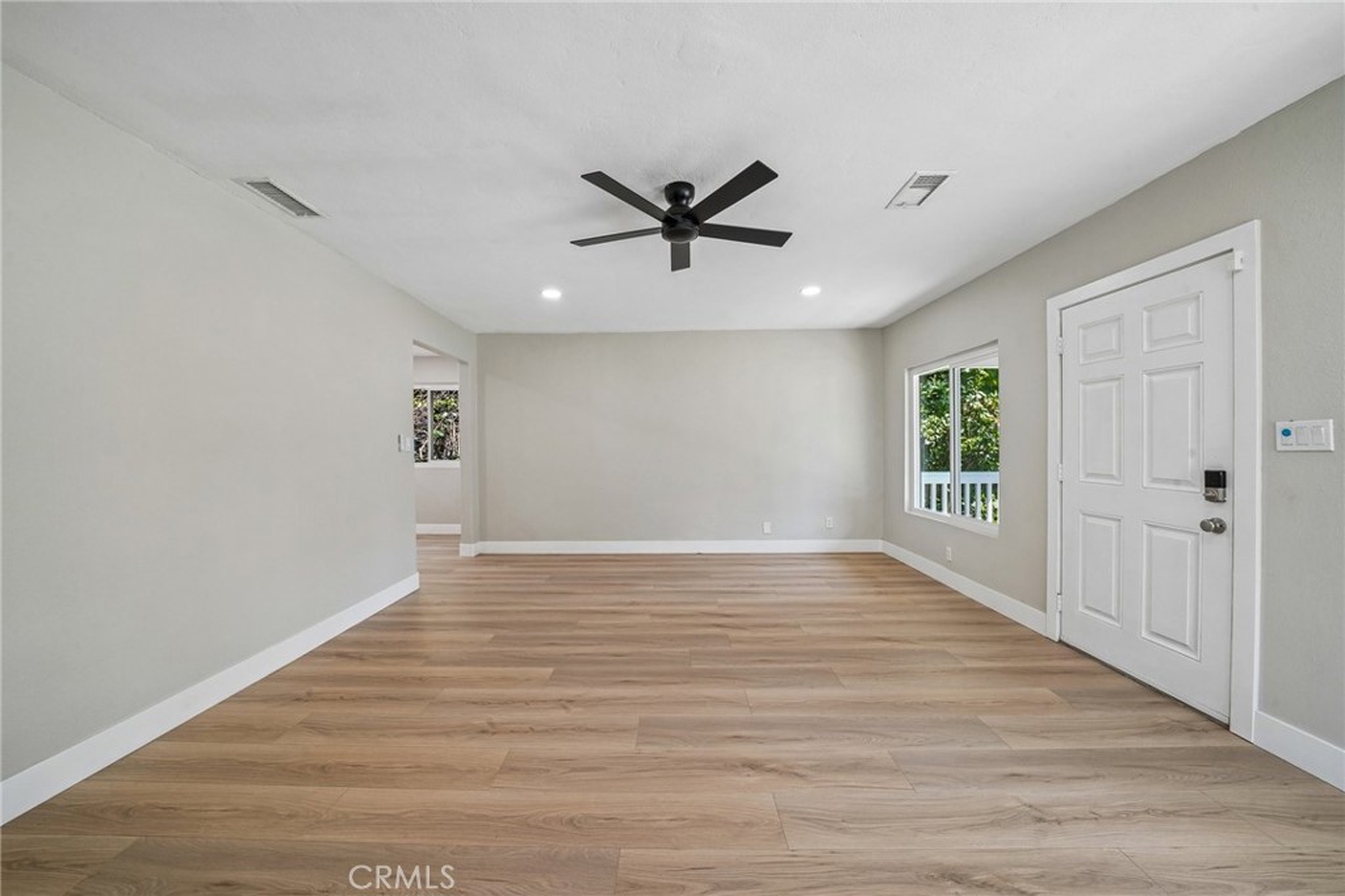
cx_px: 672
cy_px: 448
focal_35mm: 12
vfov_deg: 90.0
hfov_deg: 112.6
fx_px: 448
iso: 400
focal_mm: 12
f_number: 11
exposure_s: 1/20
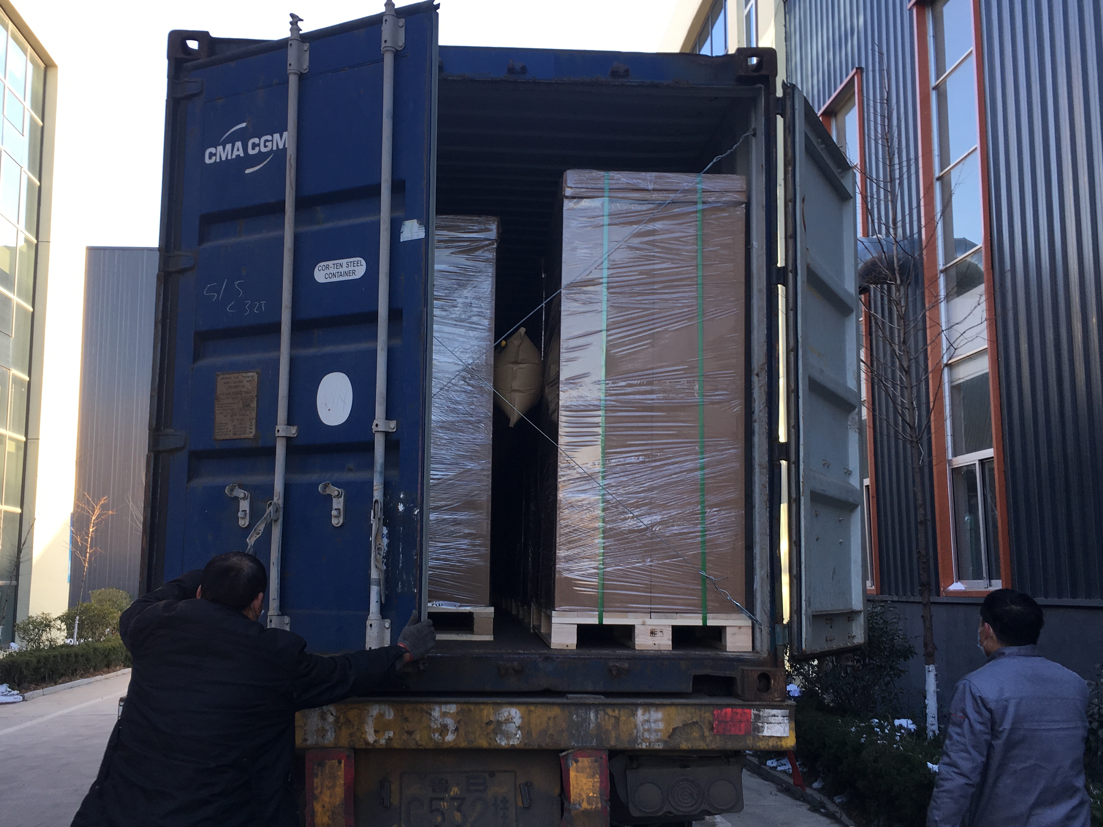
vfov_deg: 39.7
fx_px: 1147
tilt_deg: +9.2
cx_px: 493
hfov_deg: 51.3
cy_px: 423
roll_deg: -2.1
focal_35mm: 36
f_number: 2.2
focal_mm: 4.15
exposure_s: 1/119
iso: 25
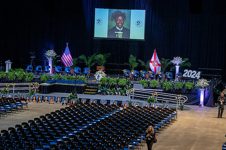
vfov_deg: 11.4
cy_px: 75
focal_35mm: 120
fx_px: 753
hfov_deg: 17.1
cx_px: 113
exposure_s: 1/250
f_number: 4.8
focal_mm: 120
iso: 1250
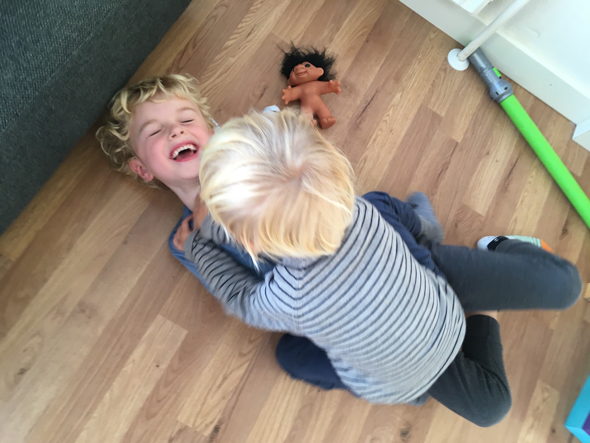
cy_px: 222
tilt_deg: -73.2
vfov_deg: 48.2
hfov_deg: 61.7
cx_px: 295
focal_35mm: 29
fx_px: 494
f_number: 2.2
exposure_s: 1/33
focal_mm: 4.15
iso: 80
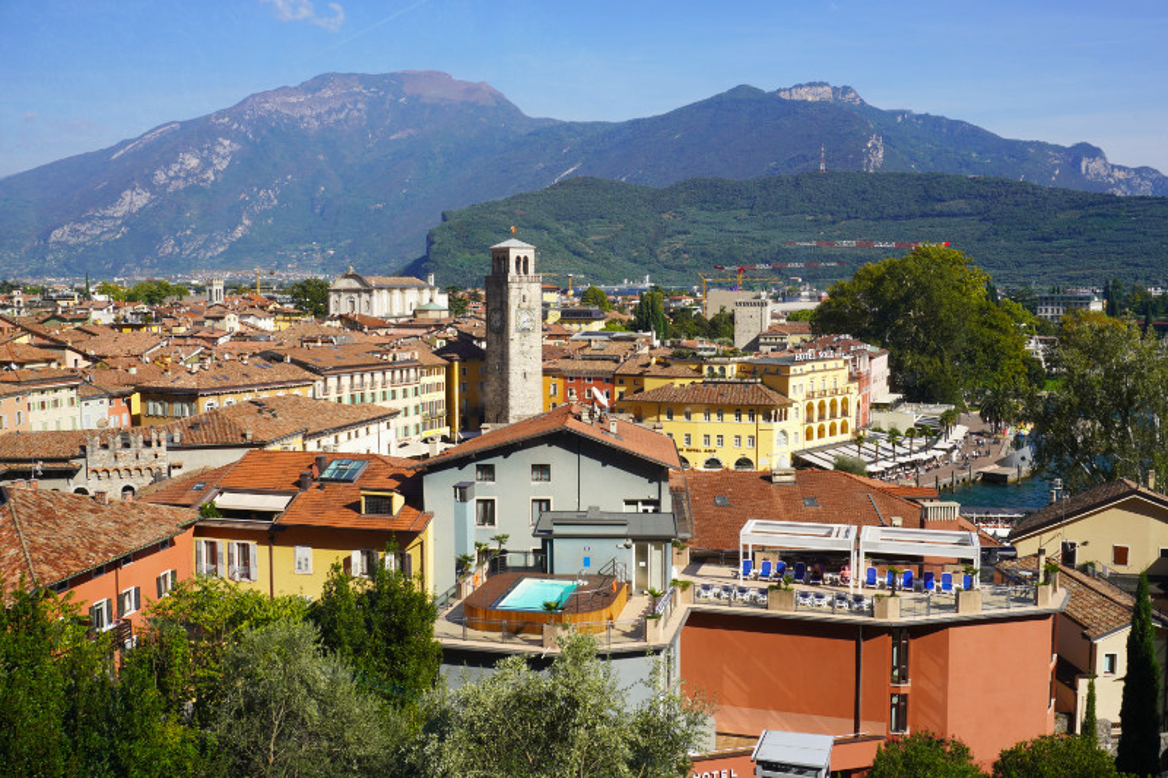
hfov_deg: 55.1
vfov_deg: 38.3
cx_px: 584
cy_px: 389
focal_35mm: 34
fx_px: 1119
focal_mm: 23
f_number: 10
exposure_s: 1/160
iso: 100
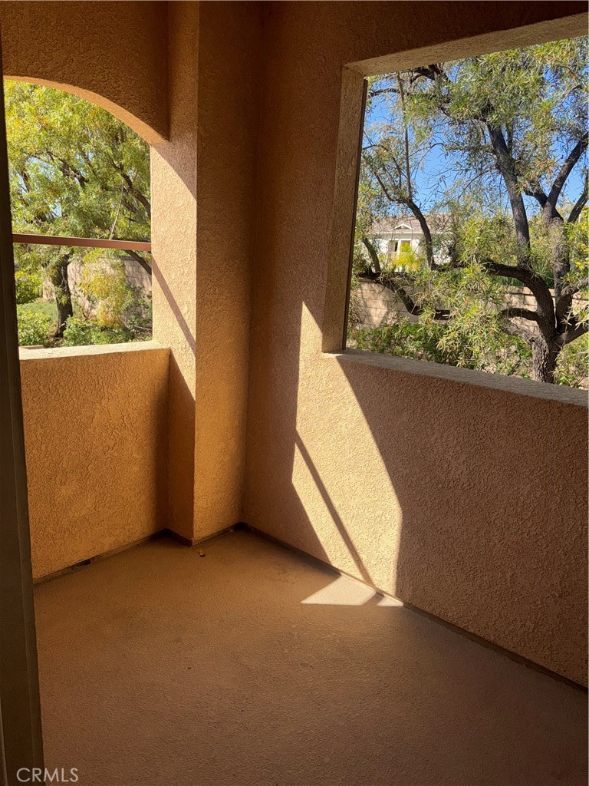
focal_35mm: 24
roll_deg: -2.5
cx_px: 294
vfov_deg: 71.6
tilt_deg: -15.0
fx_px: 544
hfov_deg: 56.8
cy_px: 393
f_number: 1.78
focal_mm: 6.76
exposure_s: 1/1637
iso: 50
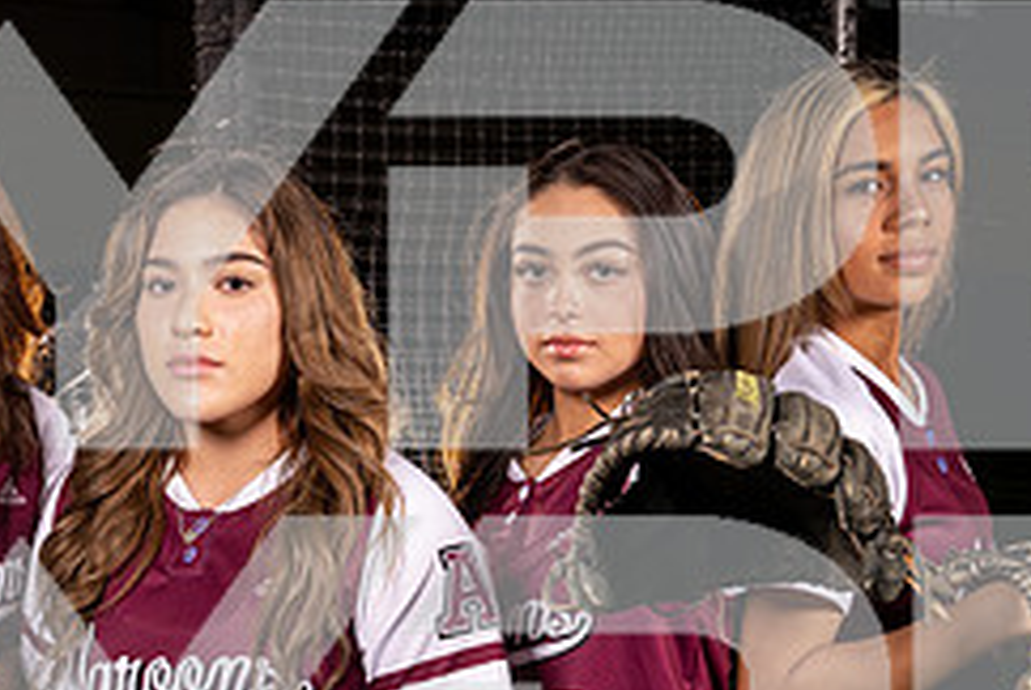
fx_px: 2265
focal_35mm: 79
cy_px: 743
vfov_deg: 16.8
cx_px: 320
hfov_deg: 25.5
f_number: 8
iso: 100
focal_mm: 33
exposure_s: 1/125
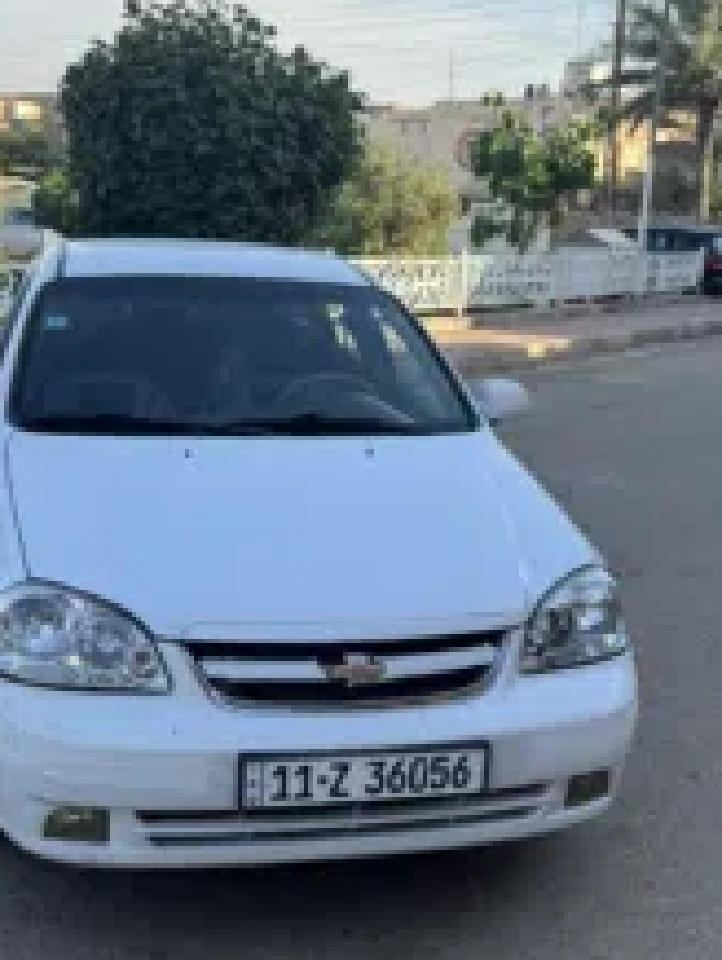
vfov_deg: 42.7
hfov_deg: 32.9
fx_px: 1221
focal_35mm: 44
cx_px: 335
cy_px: 577
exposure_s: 1/1869
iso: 80
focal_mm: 6.76
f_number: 1.78
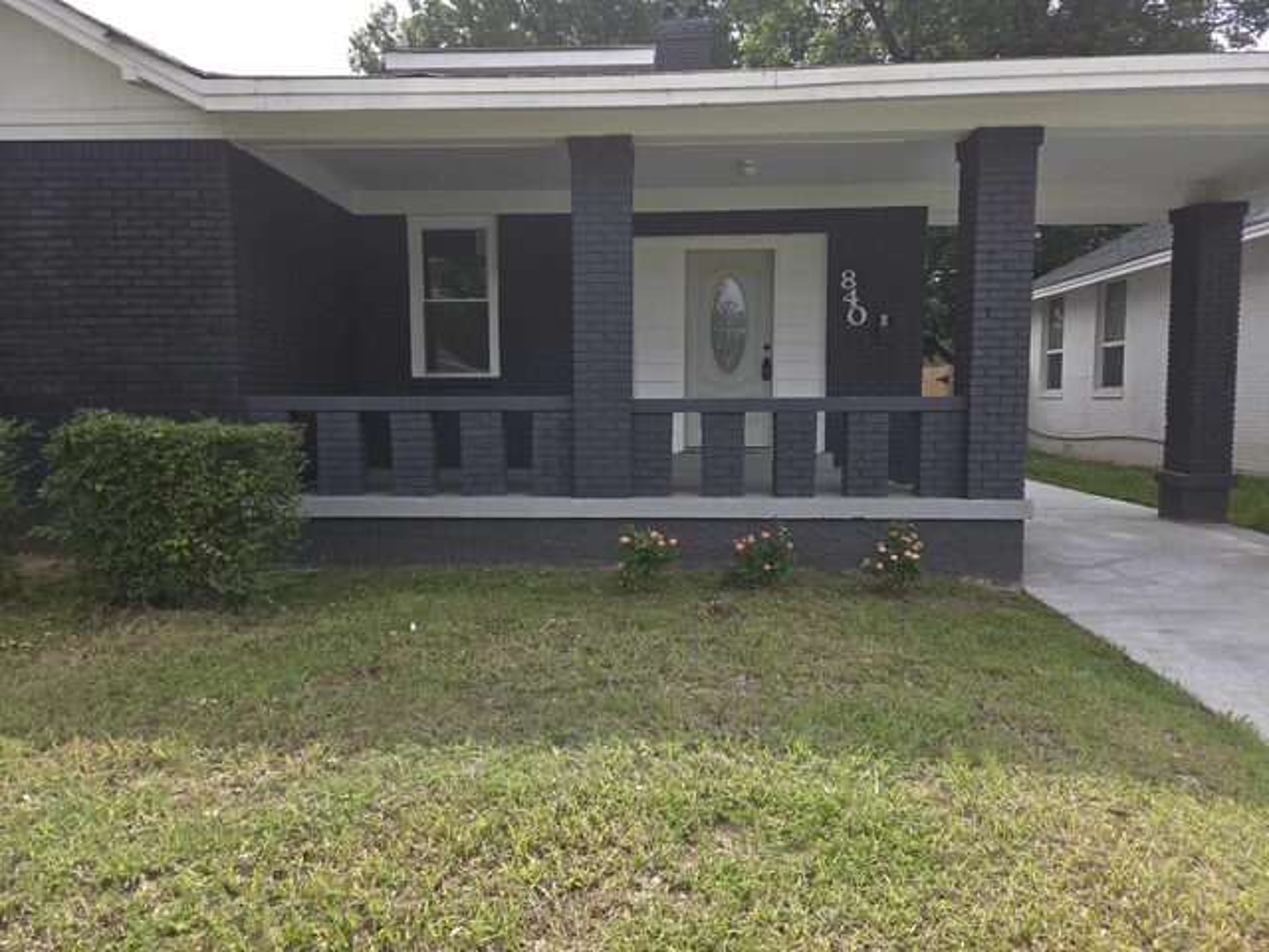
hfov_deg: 73.9
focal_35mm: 23
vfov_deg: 58.9
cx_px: 634
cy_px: 476
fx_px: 843
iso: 50
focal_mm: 5.4
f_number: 1.8
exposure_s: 1/431
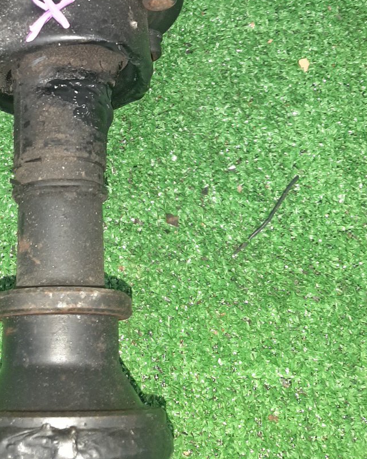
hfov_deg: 31.7
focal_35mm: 46
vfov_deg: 38.2
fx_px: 624
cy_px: 66
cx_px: 61
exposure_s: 1/33
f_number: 1.7
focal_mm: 3.93
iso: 198
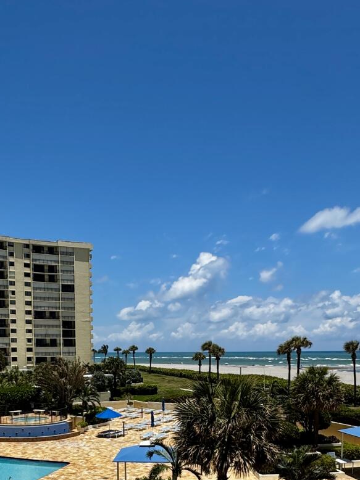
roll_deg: +1.1
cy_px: 395
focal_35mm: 36
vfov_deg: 48.0
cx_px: 152
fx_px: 499
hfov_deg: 39.5
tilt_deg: -7.3
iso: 50
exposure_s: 1/3390
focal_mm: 2.22
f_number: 2.2
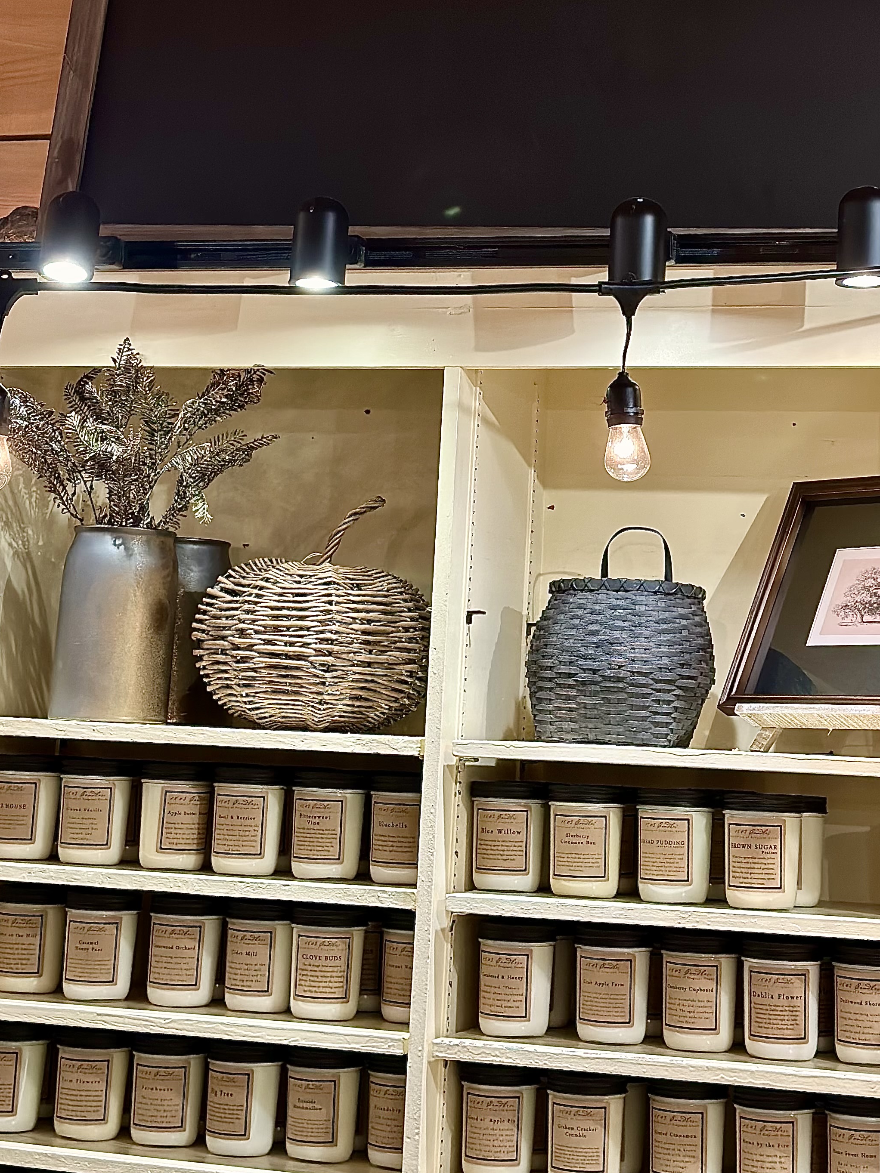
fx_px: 2407
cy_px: 322
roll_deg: -1.8
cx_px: 546
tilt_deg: +7.7
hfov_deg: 20.7
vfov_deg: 27.1
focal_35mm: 71
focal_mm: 6.86
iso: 160
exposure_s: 1/60
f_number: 1.78
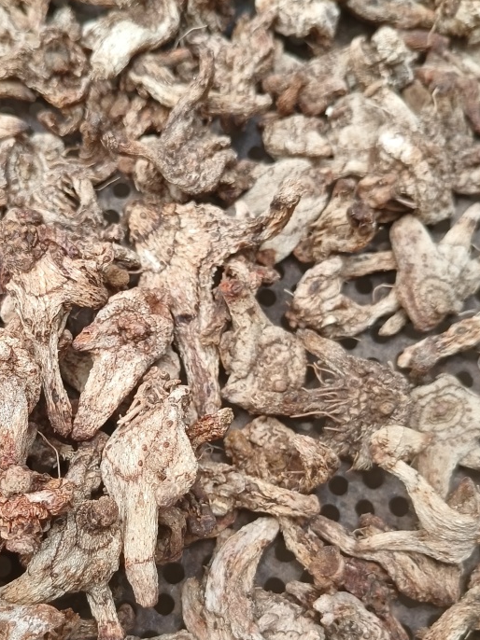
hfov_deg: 33.9
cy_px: 399
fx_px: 777
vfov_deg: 44.5
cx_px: 141
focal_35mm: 42
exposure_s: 1/50
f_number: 1.9
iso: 188
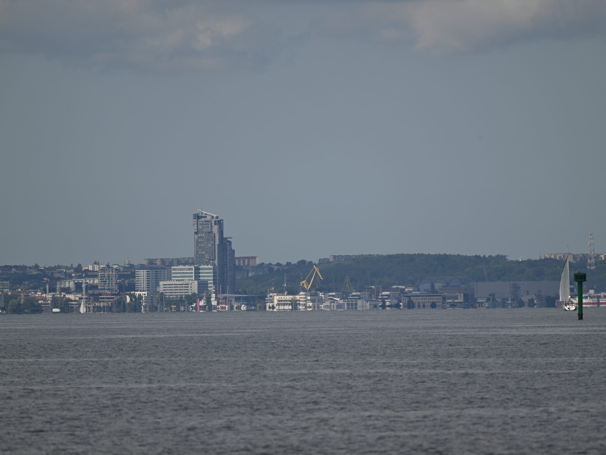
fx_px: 11379
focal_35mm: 650
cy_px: 228
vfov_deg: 2.3
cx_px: 321
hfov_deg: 3.1
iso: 100
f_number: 6.3
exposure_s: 1/1000
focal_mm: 600
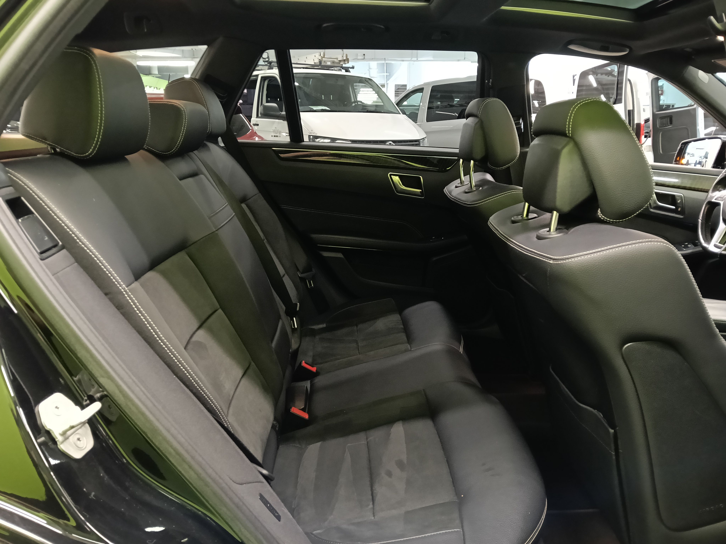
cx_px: 363
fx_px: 566
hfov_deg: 65.3
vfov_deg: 51.4
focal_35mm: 27
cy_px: 272
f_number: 1.8
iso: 1250
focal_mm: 3.98
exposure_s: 1/25
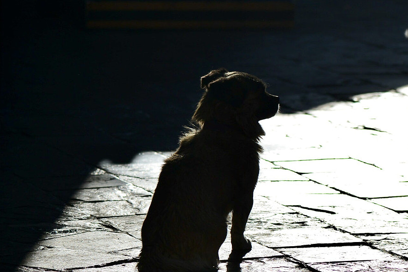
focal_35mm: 244
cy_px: 170
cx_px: 362
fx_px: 2765
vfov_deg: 5.6
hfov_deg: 8.4
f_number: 5.6
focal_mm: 135
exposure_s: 1/3200
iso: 100
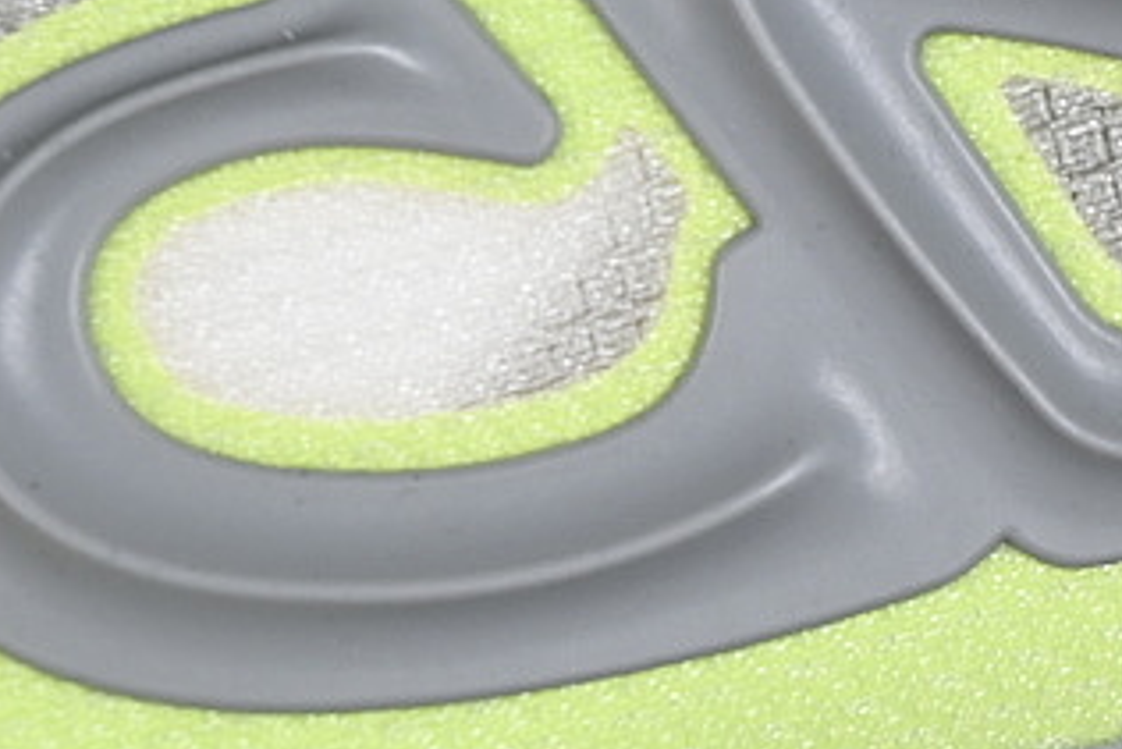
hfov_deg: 8.0
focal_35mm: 256
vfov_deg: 5.4
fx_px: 7982
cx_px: 1086
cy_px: 327
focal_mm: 50
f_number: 7.1
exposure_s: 1/80
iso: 160
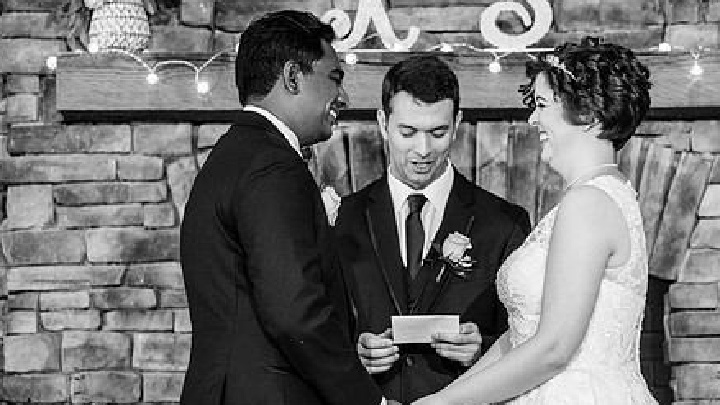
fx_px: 3379
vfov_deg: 6.9
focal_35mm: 177
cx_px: 438
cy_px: 219
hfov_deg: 12.2
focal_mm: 128
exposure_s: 1/100
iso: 2000
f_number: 4
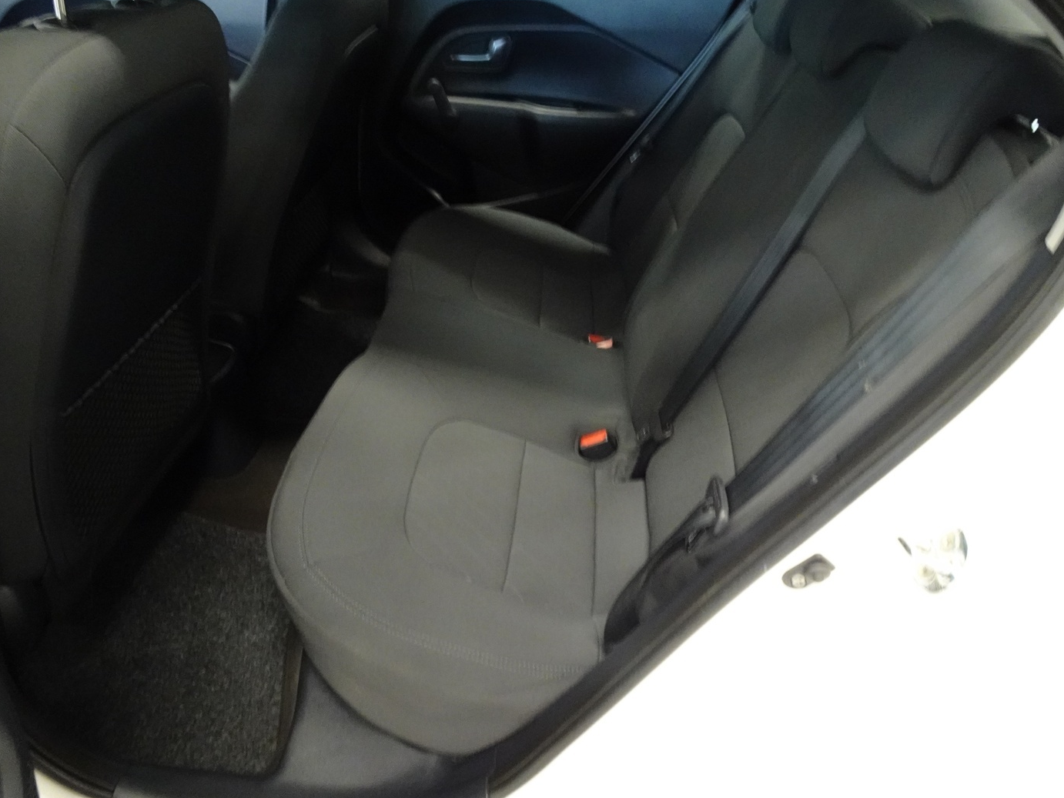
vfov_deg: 54.9
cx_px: 526
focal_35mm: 25
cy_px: 388
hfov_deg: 69.4
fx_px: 769
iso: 800
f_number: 3.5
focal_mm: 4.25
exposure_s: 1/8
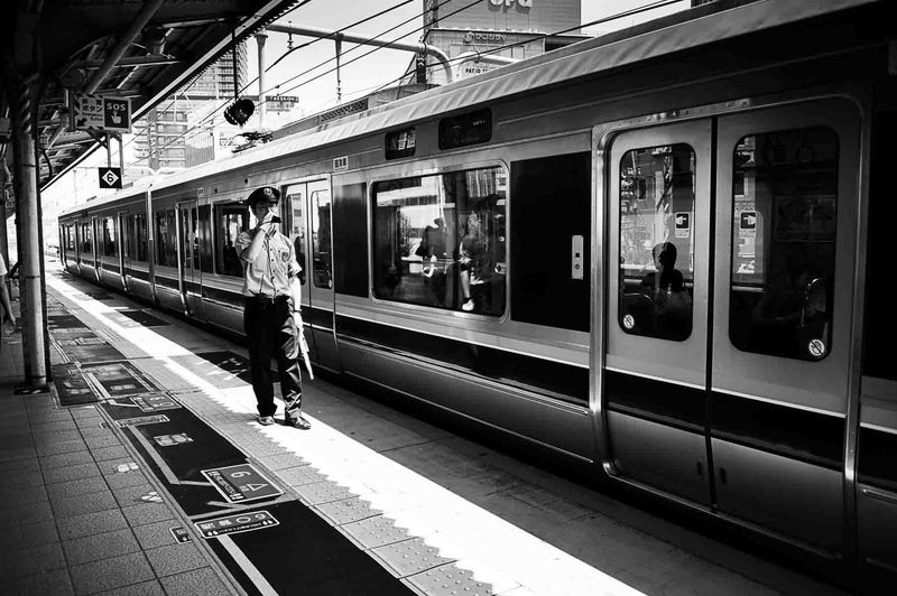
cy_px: 298
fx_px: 697
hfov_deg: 65.5
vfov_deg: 46.3
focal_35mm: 28
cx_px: 448
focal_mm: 28
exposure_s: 1/320
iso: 140
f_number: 3.5
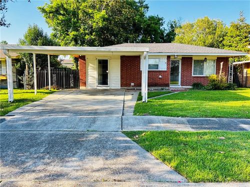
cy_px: 94
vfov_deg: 53.1
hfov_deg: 67.3
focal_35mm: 26
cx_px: 125
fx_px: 188
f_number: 1.6
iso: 50
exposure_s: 1/321
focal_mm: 5.96
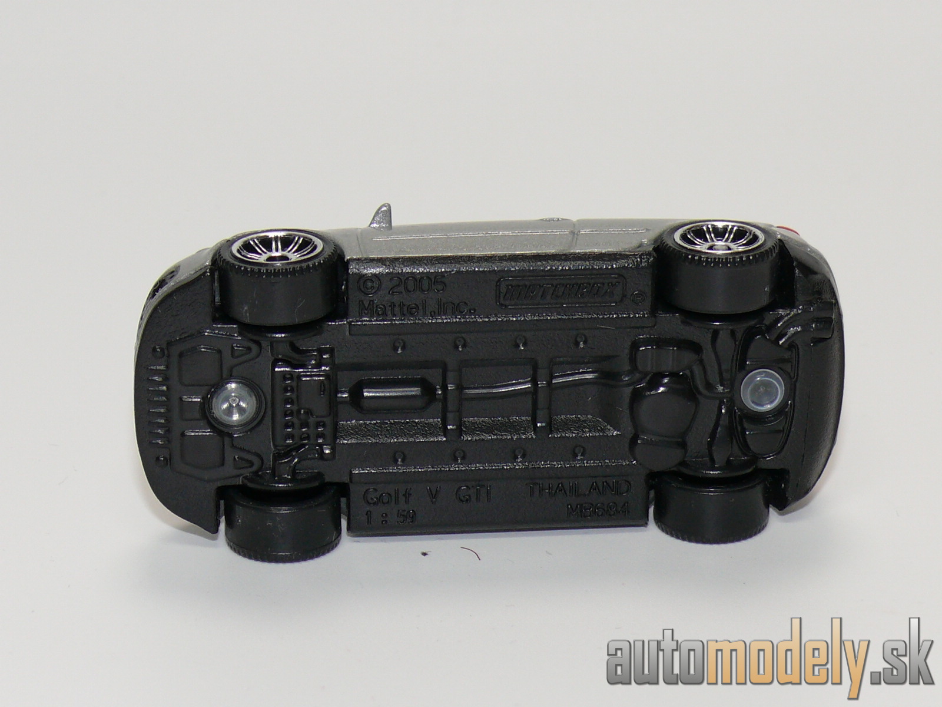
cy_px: 354
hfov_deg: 14.9
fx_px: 3592
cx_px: 471
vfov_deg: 11.2
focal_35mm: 132
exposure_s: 1/30
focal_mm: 15.7
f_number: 4
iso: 100
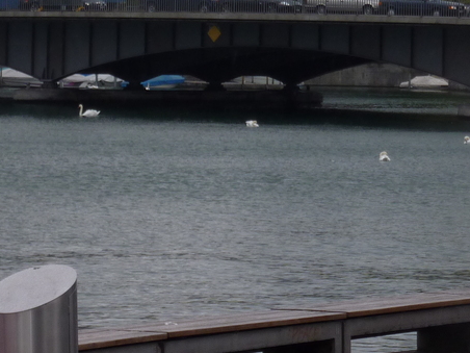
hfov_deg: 7.7
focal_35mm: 255
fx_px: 3462
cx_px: 32
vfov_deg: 5.8
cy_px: -112
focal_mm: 15.8
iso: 80
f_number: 4.3
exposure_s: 1/500
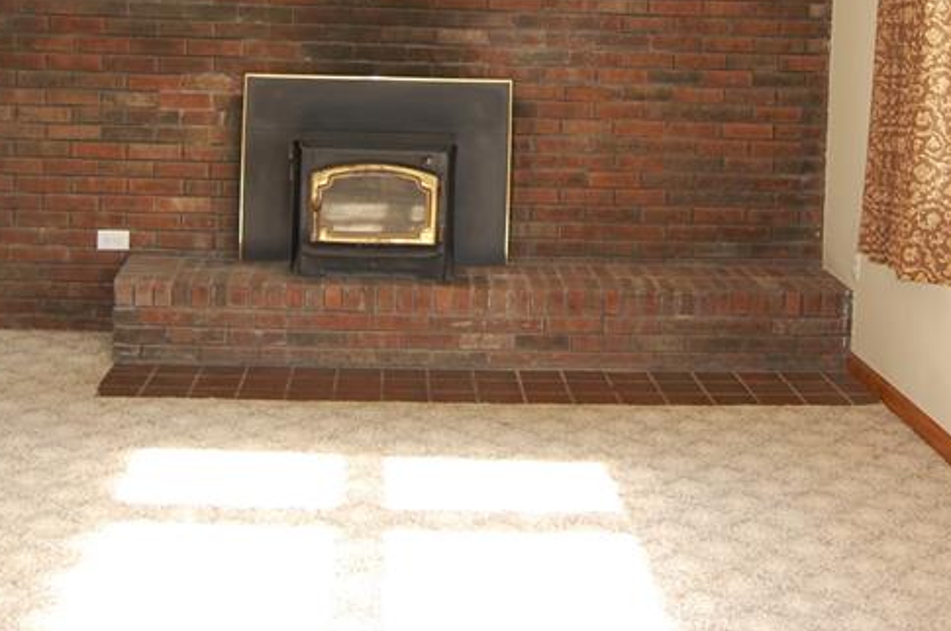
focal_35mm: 57
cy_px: -16
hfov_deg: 35.0
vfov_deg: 22.7
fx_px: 1504
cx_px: 537
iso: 400
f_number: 3.5
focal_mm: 18
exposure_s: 1/60
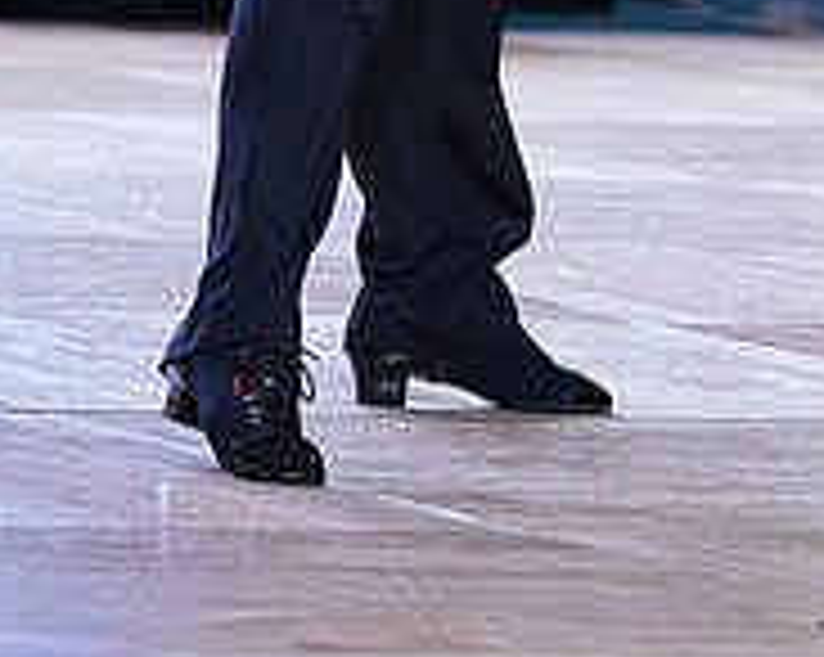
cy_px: -603
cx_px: 781
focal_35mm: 482
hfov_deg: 4.0
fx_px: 11742
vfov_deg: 3.2
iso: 2000
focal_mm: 162
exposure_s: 1/500
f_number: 4
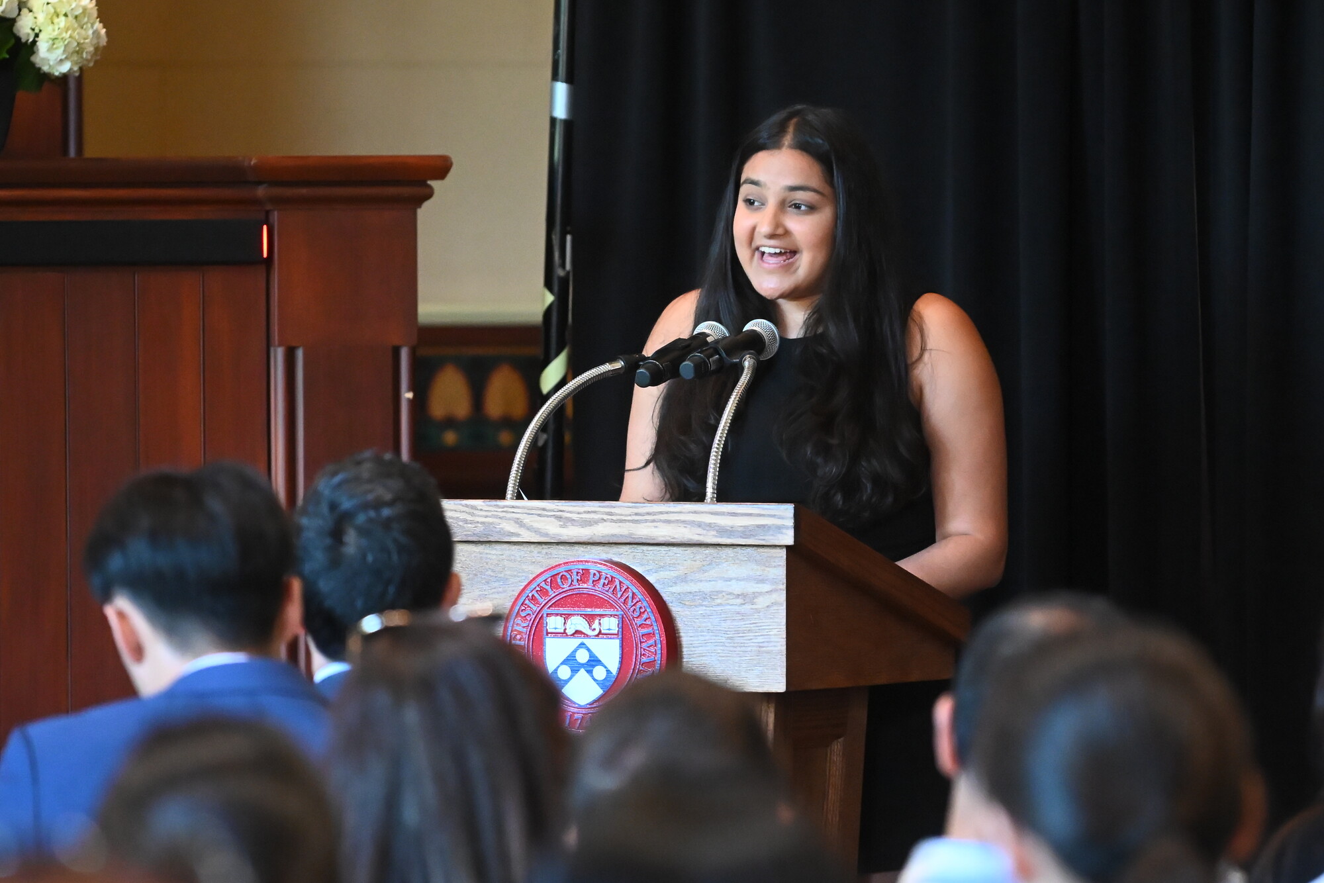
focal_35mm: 300
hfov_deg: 6.9
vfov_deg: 4.6
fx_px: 11034
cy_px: 442
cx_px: 662
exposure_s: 1/125
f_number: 4.5
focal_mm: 200
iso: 8000
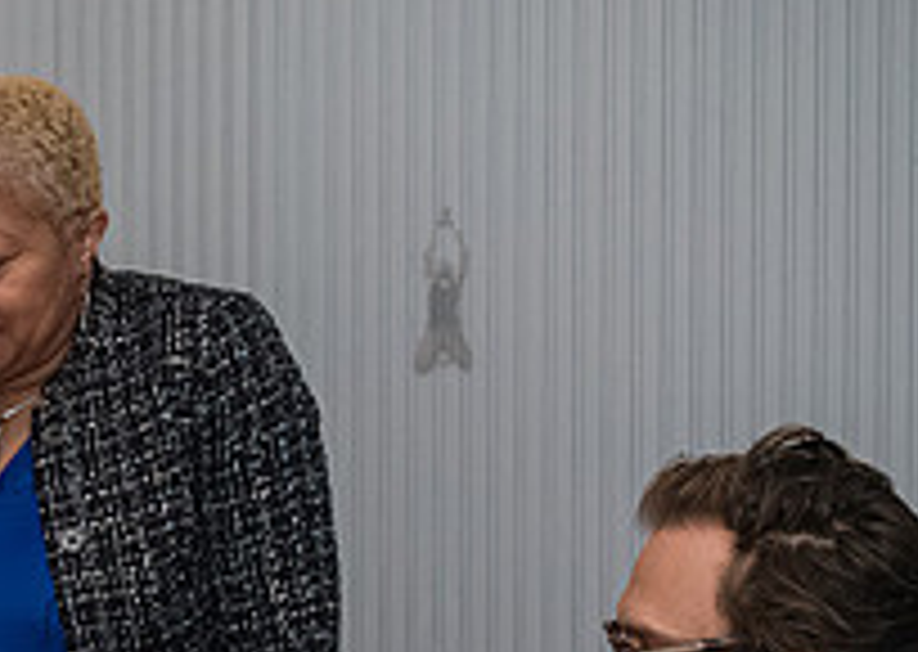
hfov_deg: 18.0
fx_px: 2811
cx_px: -62
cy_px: 520
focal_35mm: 108
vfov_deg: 13.2
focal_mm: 35
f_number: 4.5
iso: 6400
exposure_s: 1/320
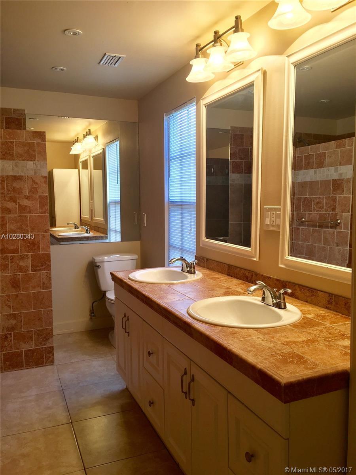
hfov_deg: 48.2
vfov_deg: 61.7
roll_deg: -0.3
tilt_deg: -3.1
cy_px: 238
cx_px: 178
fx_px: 398
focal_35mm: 29
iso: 25
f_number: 2.2
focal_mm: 4.15
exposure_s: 1/30
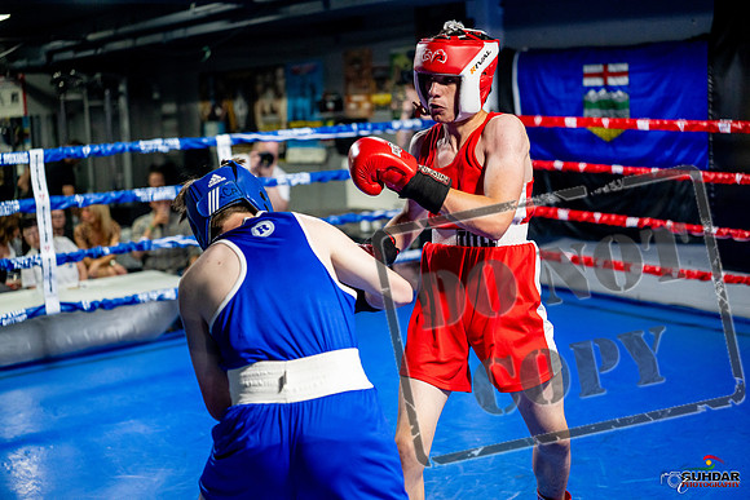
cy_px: 250
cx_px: 375
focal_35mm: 50
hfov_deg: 39.6
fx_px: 1042
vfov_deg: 27.0
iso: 4000
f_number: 2
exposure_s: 1/1000
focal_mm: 50
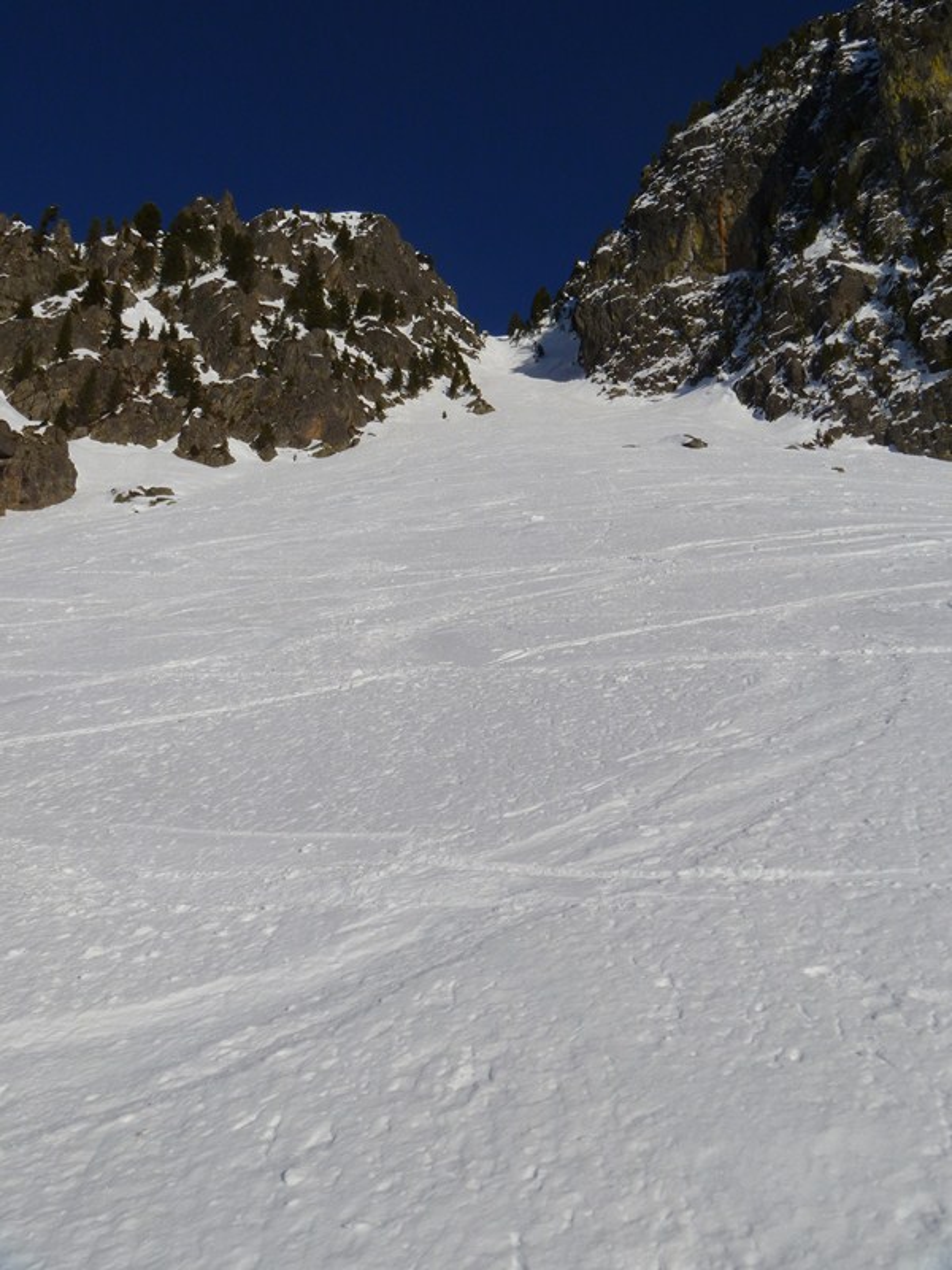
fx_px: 1283
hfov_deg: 40.7
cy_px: 635
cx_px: 476
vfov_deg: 52.6
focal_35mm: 35
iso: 80
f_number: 5.6
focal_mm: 6.3
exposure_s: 1/800
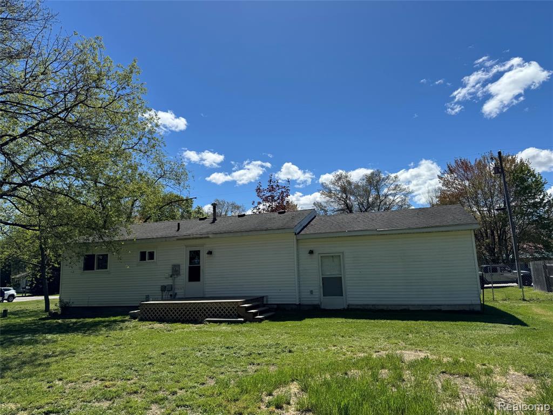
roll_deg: +1.8
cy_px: 208
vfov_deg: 56.8
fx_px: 383
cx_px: 276
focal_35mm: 24
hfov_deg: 71.6
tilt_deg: +9.9
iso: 80
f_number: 1.78
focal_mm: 6.76
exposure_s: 1/6410
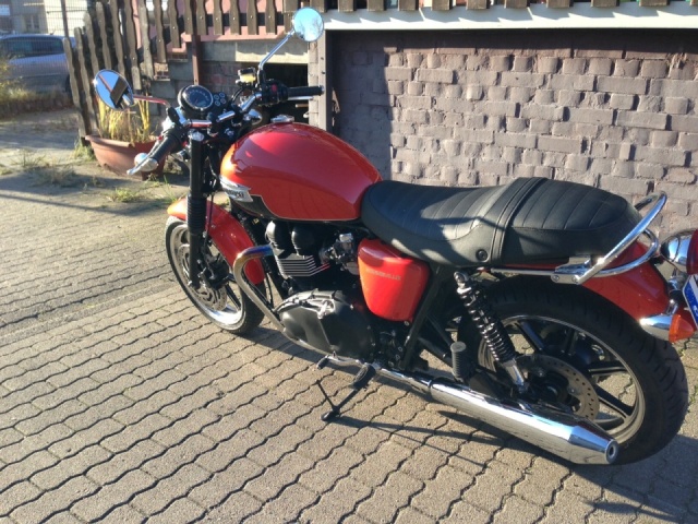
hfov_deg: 55.4
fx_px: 665
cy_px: 262
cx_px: 349
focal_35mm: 33
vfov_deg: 42.9
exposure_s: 1/253
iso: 50
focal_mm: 4.13
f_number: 2.4
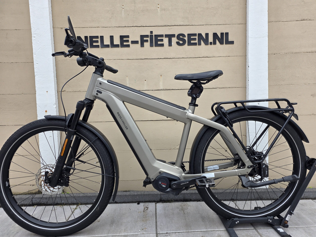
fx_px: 210
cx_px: 158
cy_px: 118
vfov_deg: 58.9
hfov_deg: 73.9
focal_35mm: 23
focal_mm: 6.25
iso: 32
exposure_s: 1/359
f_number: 1.7
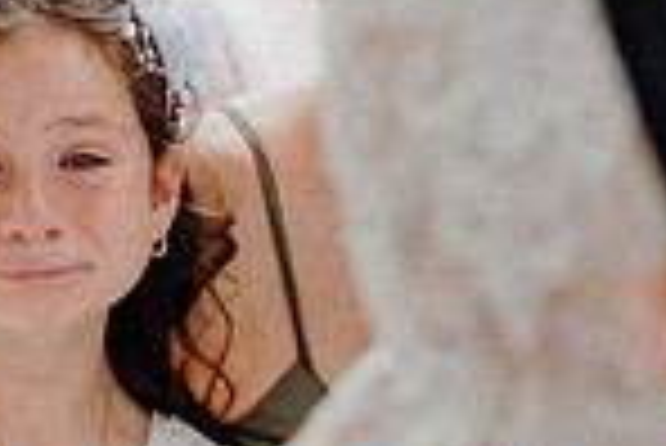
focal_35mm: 412
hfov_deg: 5.0
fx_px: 7629
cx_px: 18
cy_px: 592
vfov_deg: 3.3
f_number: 3.5
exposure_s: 1/200
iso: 125
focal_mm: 70
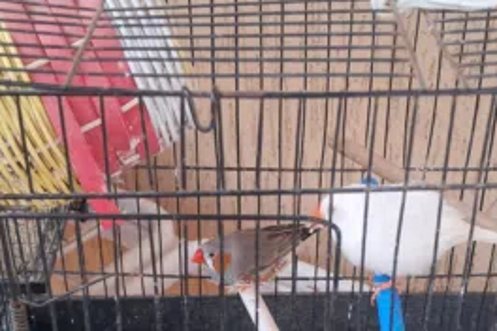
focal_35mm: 68
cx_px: 262
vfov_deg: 19.3
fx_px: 939
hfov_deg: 29.6
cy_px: 346
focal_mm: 4
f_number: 1.8
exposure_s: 1/50
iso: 50
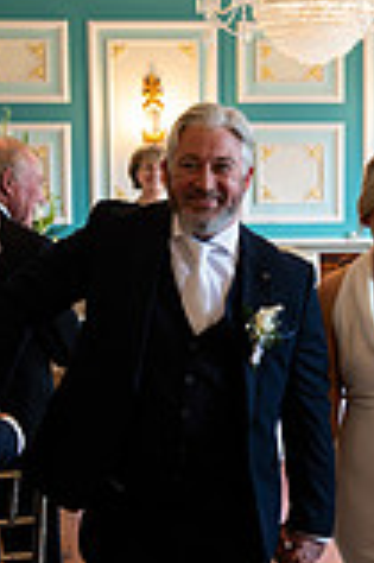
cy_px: 344
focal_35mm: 88
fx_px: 1374
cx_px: 306
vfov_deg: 23.1
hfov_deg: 15.4
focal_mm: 24
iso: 1000
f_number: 2.8
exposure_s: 1/160
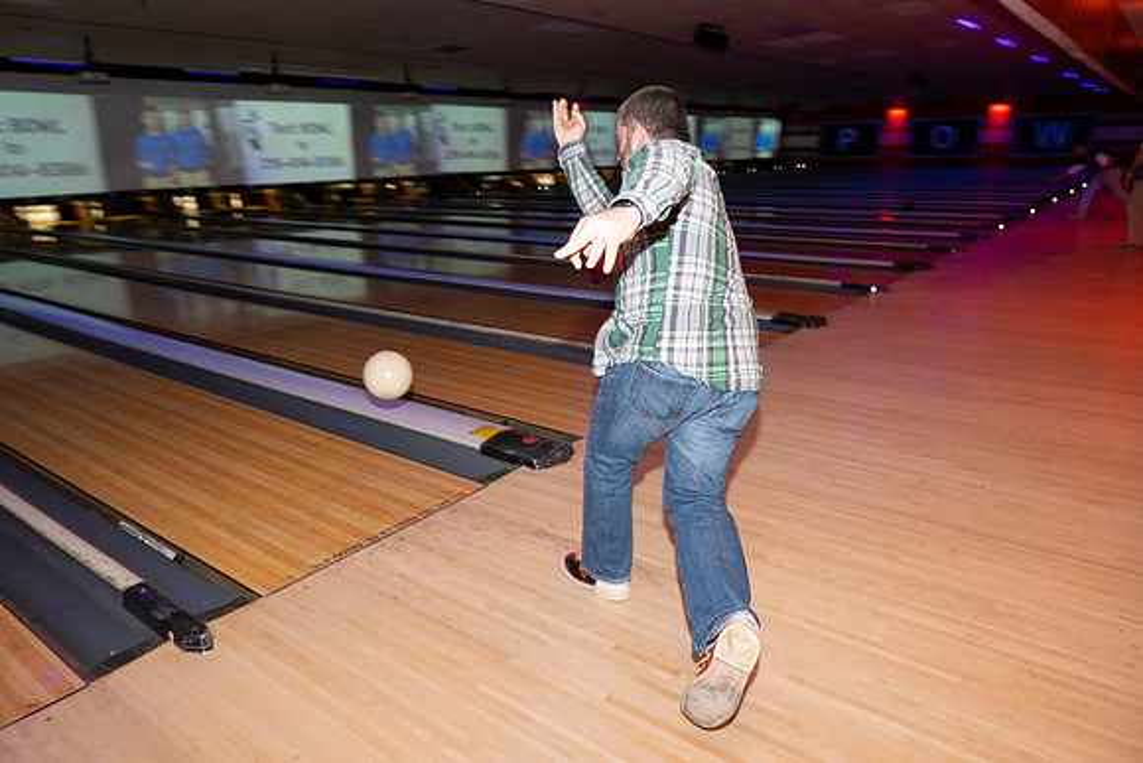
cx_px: 572
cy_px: 382
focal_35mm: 24
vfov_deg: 53.2
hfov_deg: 73.7
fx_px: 762
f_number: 5.6
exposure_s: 1/100
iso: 2000
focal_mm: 24
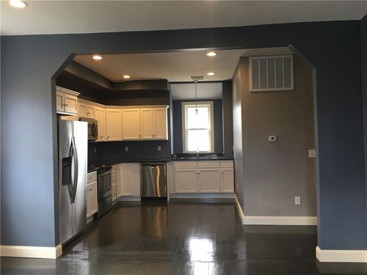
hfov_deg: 61.7
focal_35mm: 29
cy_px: 138
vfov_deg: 48.2
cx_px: 184
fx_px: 307
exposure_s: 1/15
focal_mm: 4.15
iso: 32
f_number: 2.2
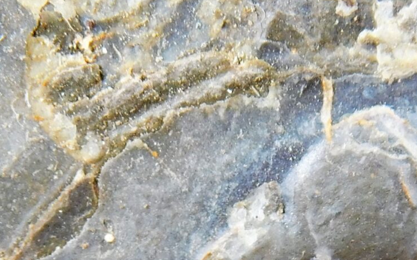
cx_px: 271
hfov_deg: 6.3
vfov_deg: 3.9
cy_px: 412
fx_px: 3818
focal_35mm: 336
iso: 125
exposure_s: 1/40
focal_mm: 16.1
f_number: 4.5
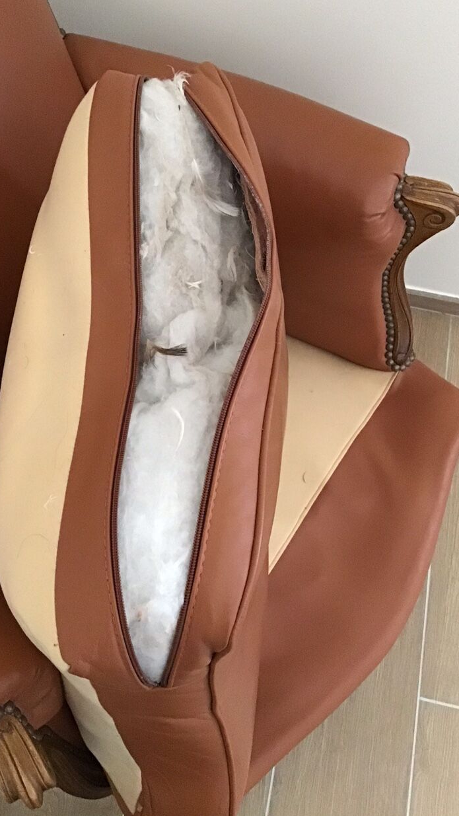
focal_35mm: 35
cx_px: 174
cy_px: 401
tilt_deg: -66.1
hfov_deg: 33.6
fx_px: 757
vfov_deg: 56.6
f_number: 2.4
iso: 320
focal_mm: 3.3
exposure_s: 1/17
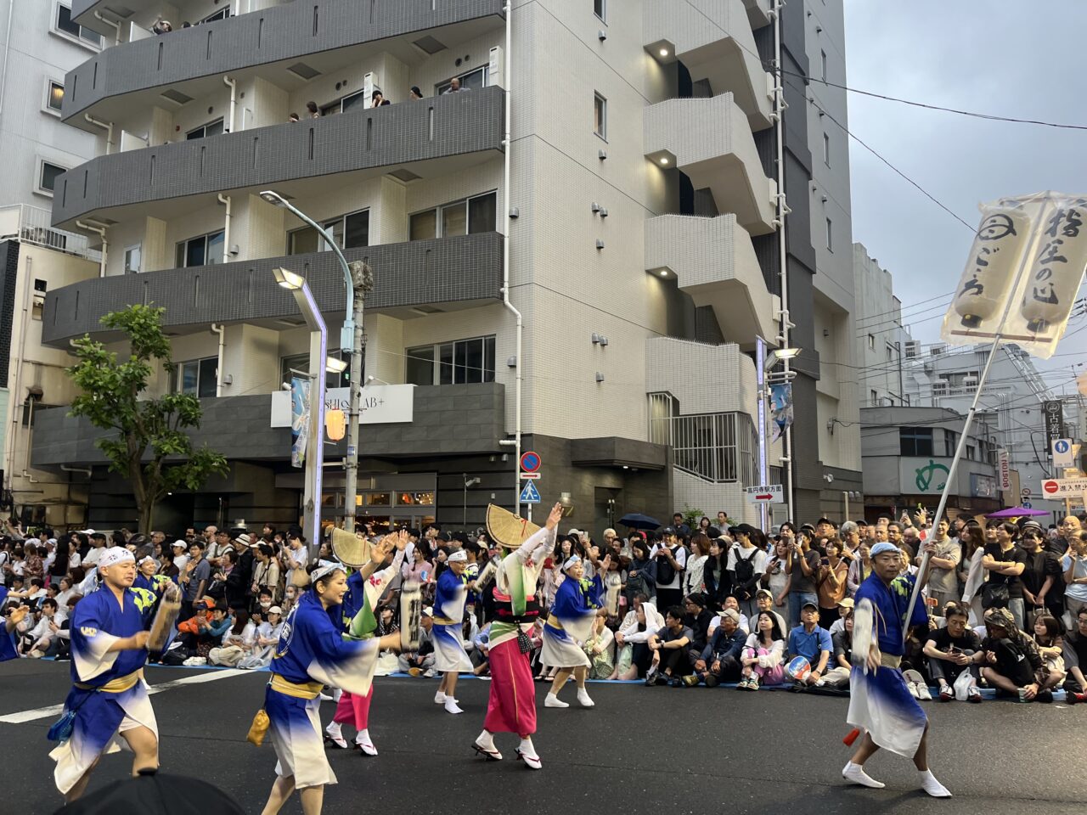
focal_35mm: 26
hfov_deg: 67.3
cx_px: 544
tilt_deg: +6.5
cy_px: 408
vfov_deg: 53.1
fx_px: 816
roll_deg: +0.1
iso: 125
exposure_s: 1/100
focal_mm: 5.1
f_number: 1.6
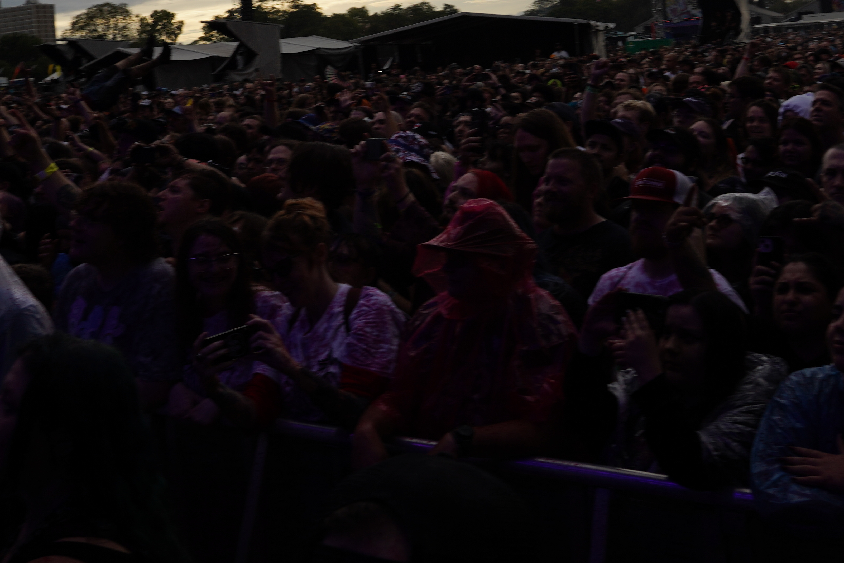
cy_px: 53
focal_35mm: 45
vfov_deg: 28.7
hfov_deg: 43.6
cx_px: 434
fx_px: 1055
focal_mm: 24
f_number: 8
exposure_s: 1/250
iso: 100
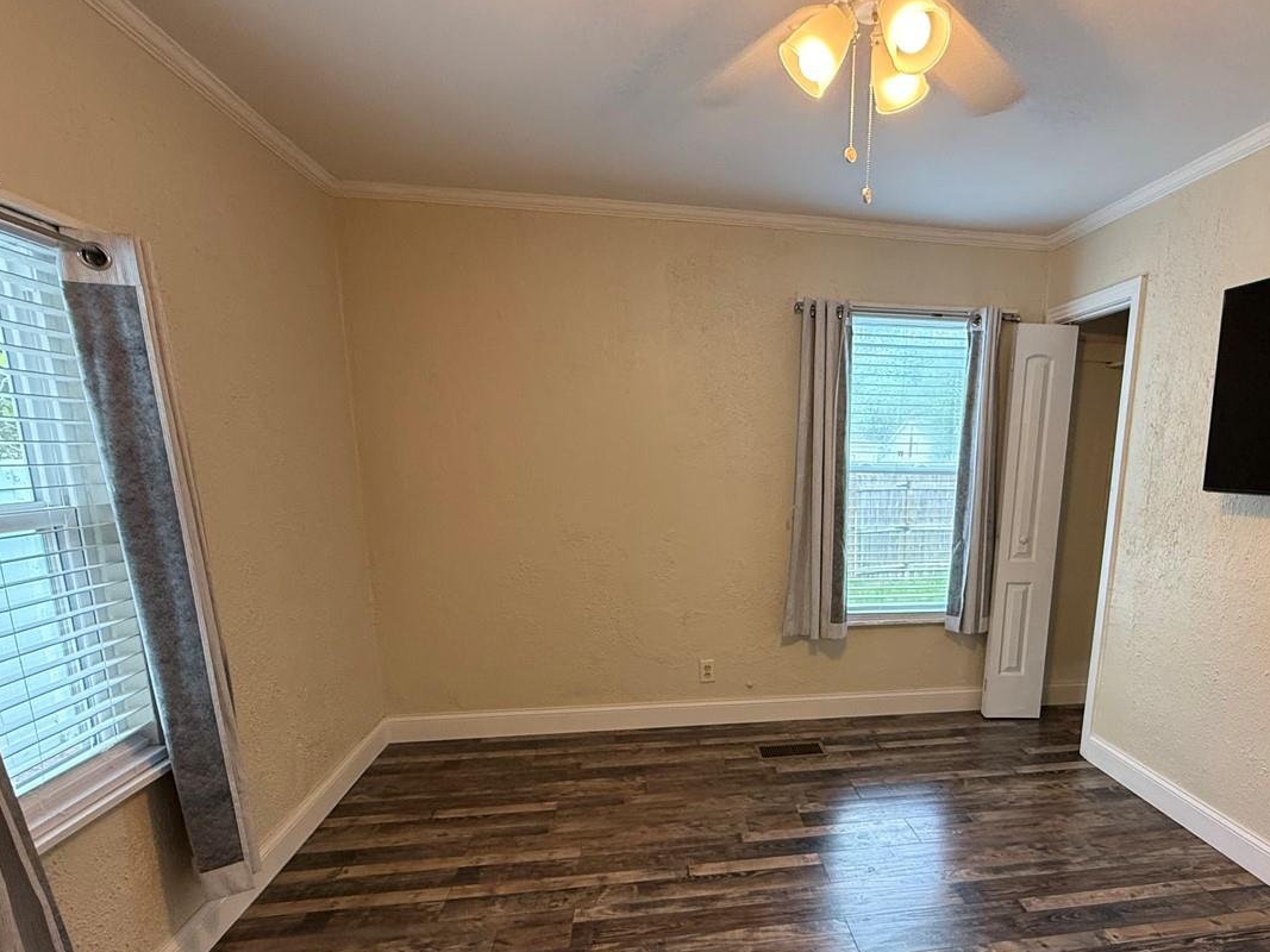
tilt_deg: -12.5
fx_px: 770
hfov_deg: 77.4
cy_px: 627
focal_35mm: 21
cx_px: 801
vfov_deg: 62.0
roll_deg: -1.2
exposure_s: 1/120
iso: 320
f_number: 2.2
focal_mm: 2.22
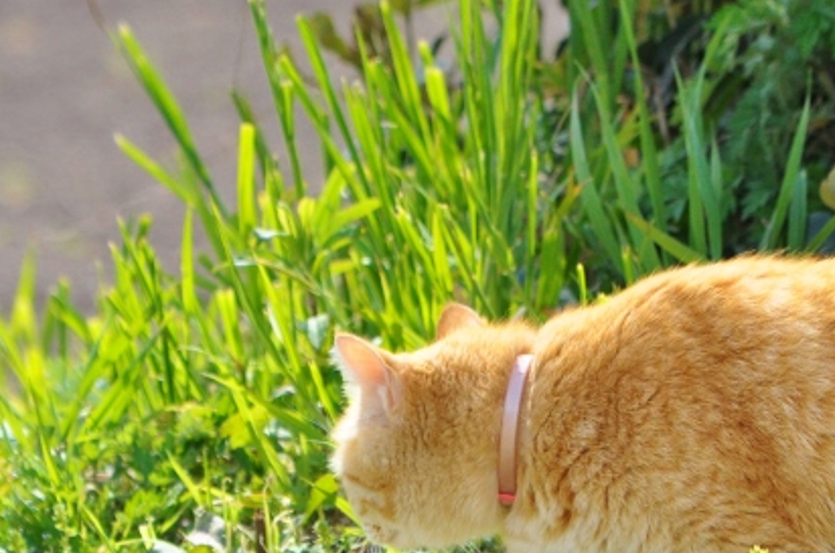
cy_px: 491
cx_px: 480
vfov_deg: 2.1
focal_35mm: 641
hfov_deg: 3.2
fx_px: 14839
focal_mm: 220
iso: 1000
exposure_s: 1/2000
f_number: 6.3
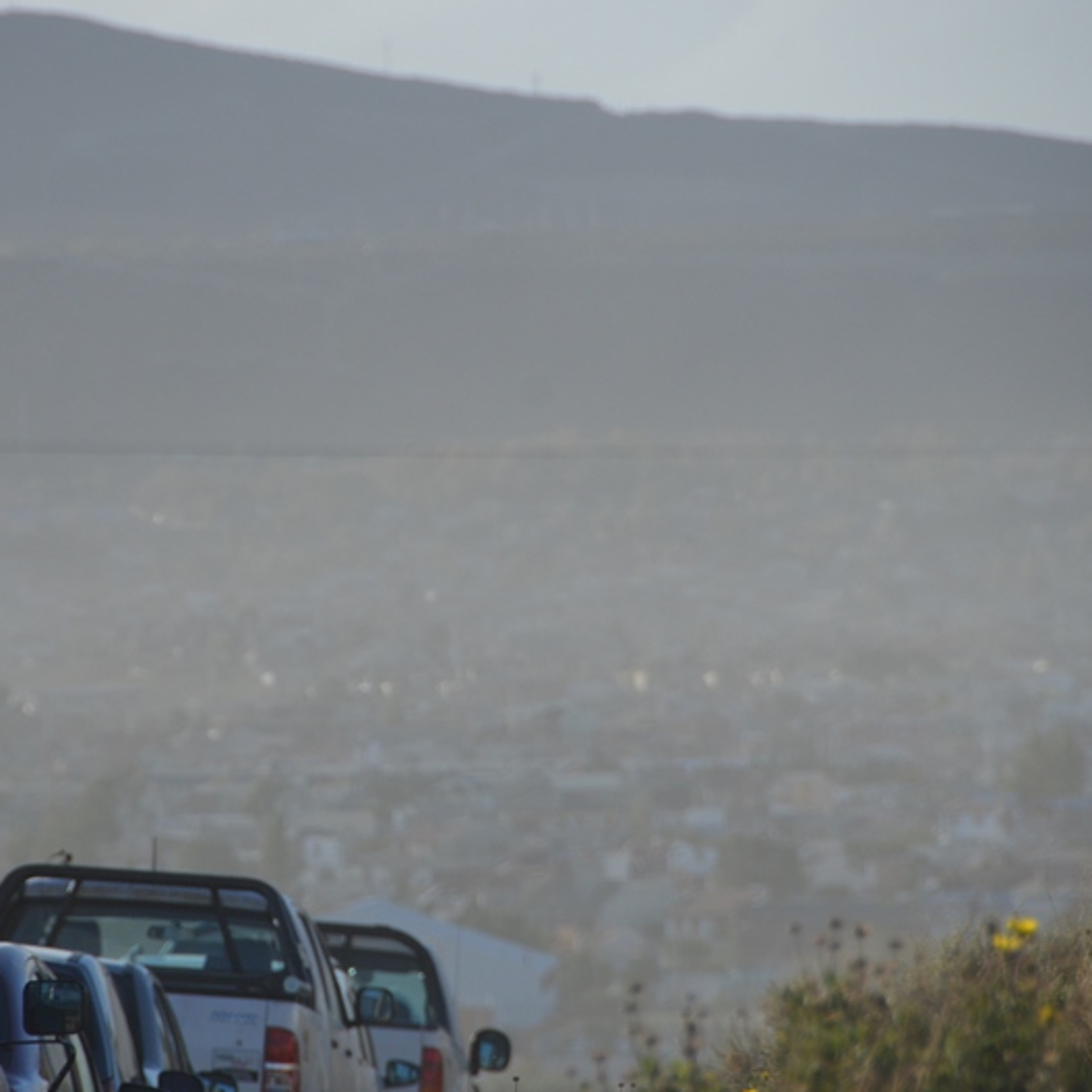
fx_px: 11706
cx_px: 401
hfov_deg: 5.3
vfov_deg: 5.3
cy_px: 546
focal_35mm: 328
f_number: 5.6
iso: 500
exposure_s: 1/2000
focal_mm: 170
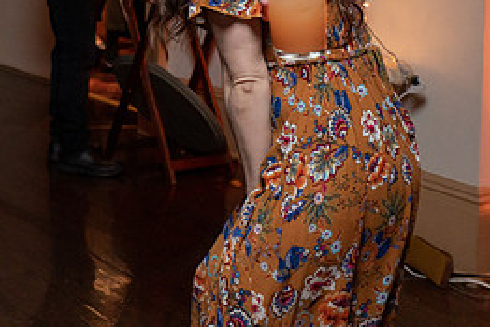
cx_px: -41
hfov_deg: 23.8
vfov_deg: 16.6
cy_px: -29
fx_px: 1089
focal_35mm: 80
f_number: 4
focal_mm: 35
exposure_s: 1/200
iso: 2000
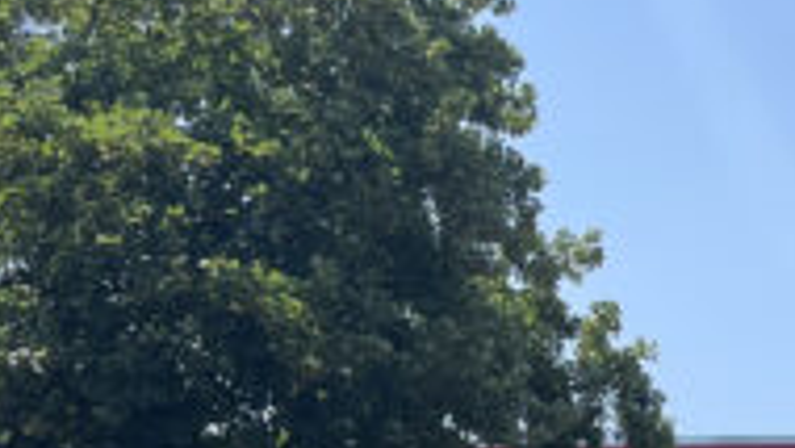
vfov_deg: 10.4
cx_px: 1264
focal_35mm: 110
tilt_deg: +1.8
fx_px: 2319
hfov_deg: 17.2
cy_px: 804
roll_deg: +1.2
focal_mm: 5.1
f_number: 1.6
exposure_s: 1/2597
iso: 32
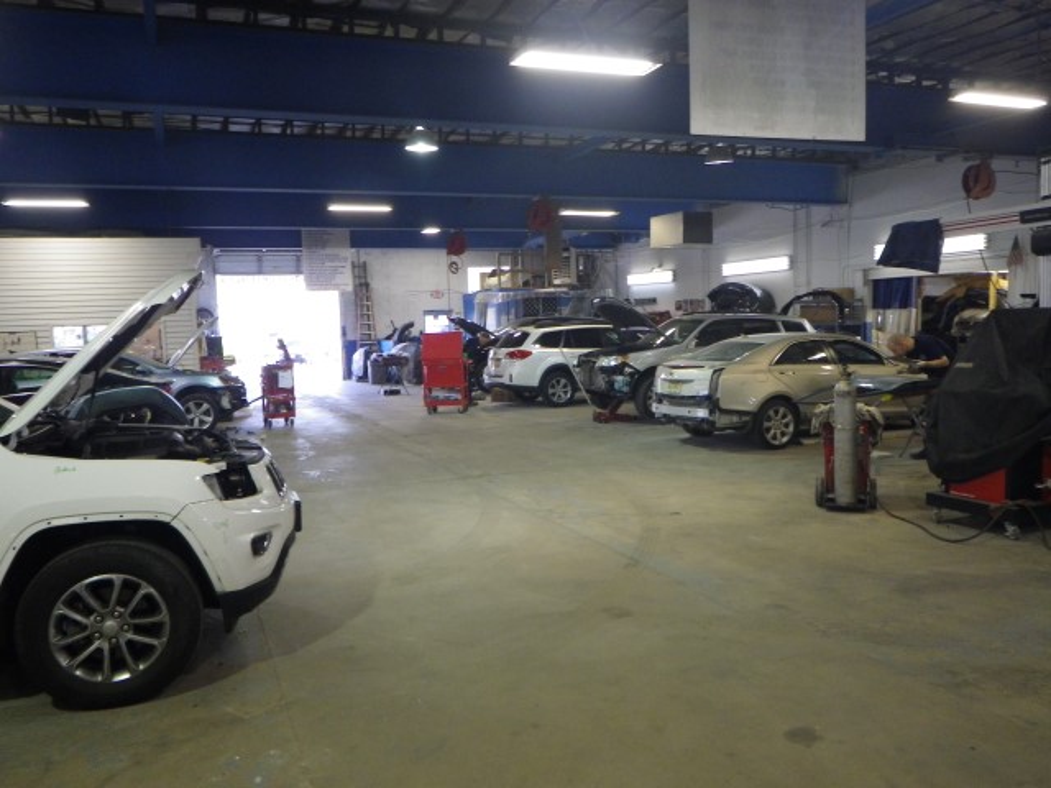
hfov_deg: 63.4
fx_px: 850
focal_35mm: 28
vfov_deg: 49.7
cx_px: 526
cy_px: 394
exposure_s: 1/50
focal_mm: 5
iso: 250
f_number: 3.5
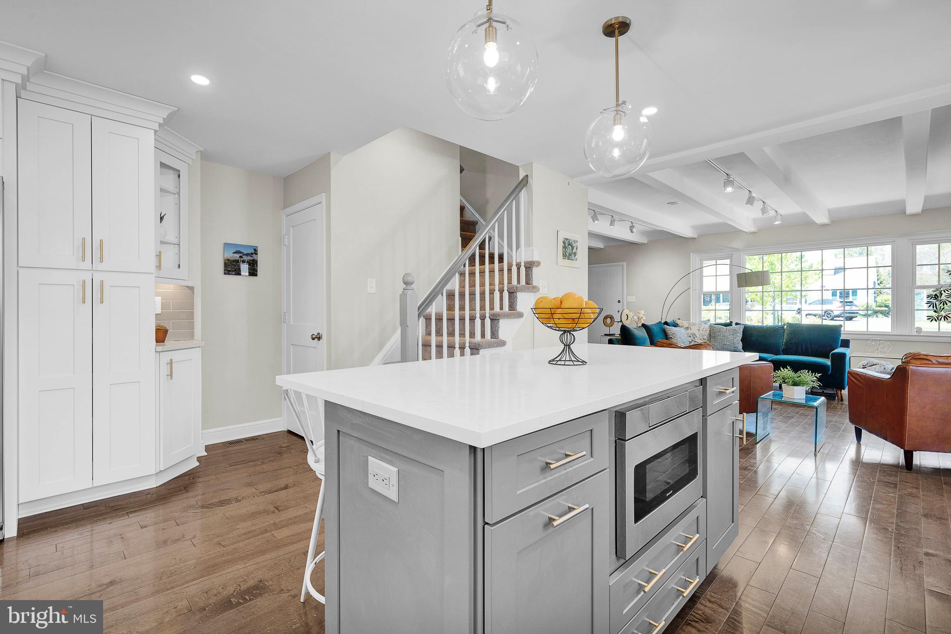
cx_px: 476
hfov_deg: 100.4
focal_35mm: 15
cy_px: 317
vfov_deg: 77.3
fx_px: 396
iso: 200
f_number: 8
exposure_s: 1/8
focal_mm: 15
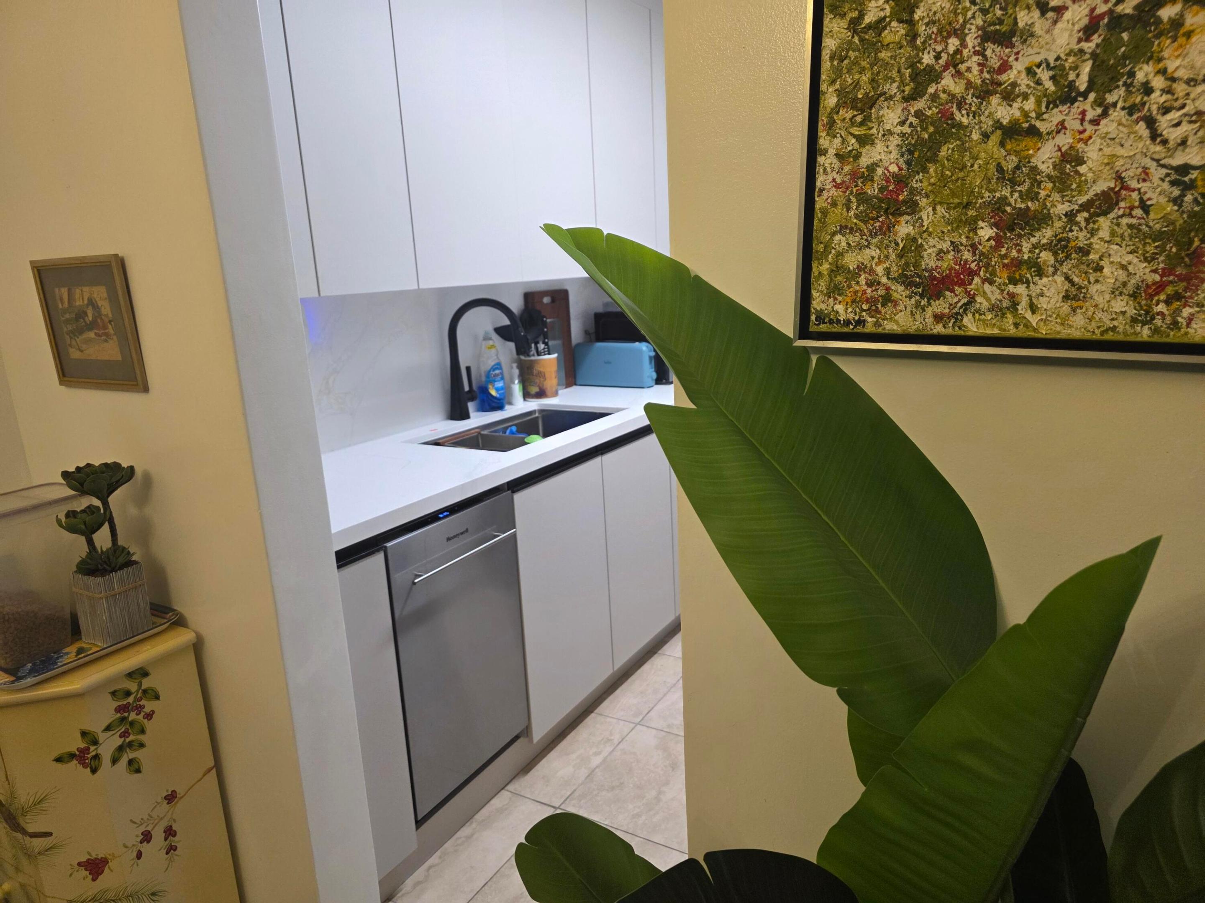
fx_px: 801
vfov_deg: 58.9
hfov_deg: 73.9
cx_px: 602
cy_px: 452
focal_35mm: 23
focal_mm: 6.3
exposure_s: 1/120
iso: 320
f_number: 1.7
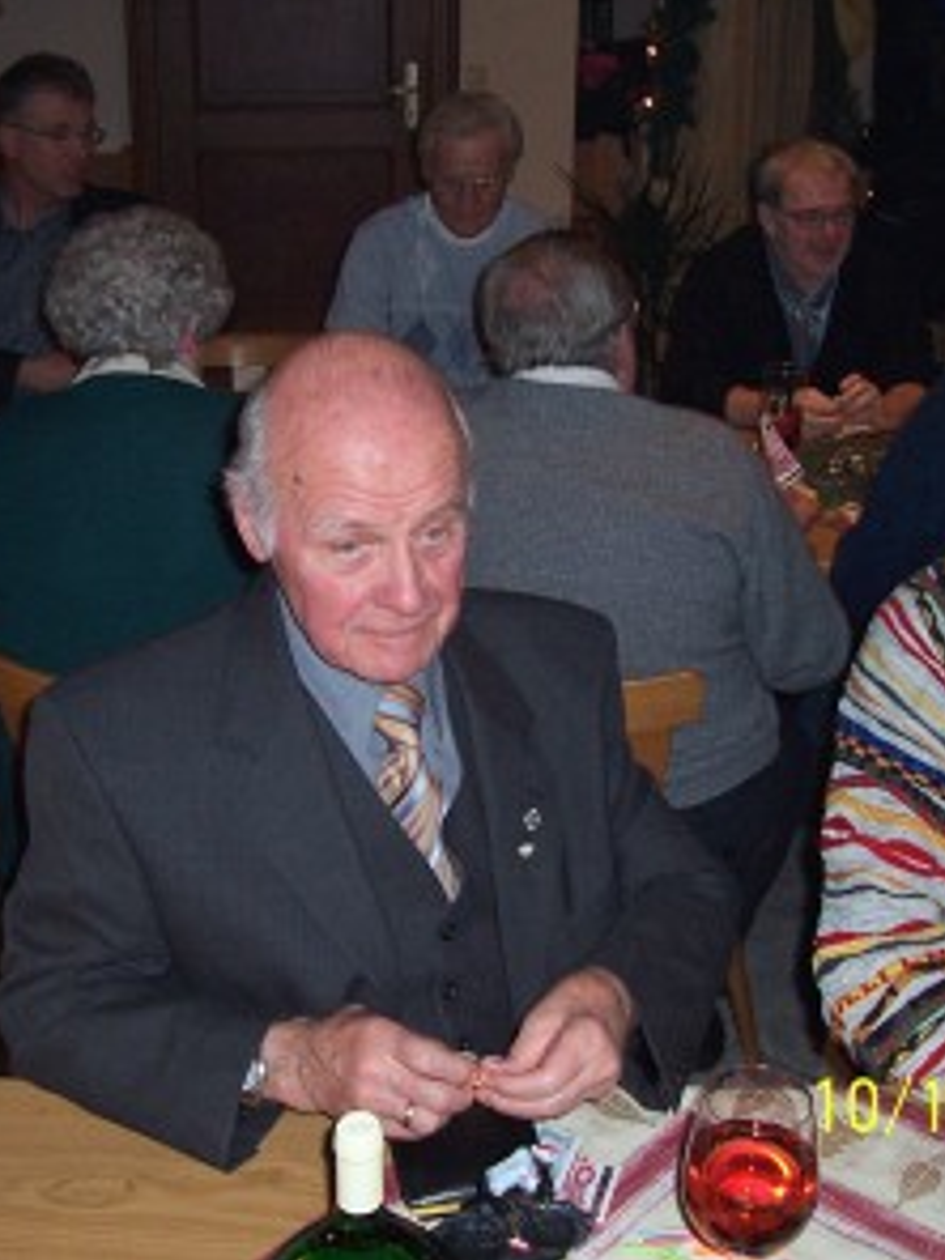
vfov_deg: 41.2
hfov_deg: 31.5
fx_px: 1674
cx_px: 409
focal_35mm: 46
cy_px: 626
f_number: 2.7
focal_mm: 5.6
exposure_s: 1/60
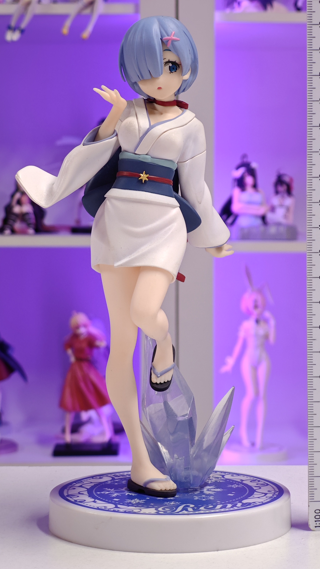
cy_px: 287
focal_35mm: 88
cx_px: 193
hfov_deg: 13.7
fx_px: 1328
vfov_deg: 24.2
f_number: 2.4
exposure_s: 1/17.8
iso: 400
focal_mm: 7.48
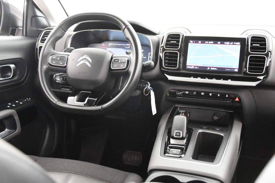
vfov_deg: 34.2
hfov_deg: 49.5
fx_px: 298
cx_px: 138
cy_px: 92
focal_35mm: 39
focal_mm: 26
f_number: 3.2
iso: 12800
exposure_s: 1/40
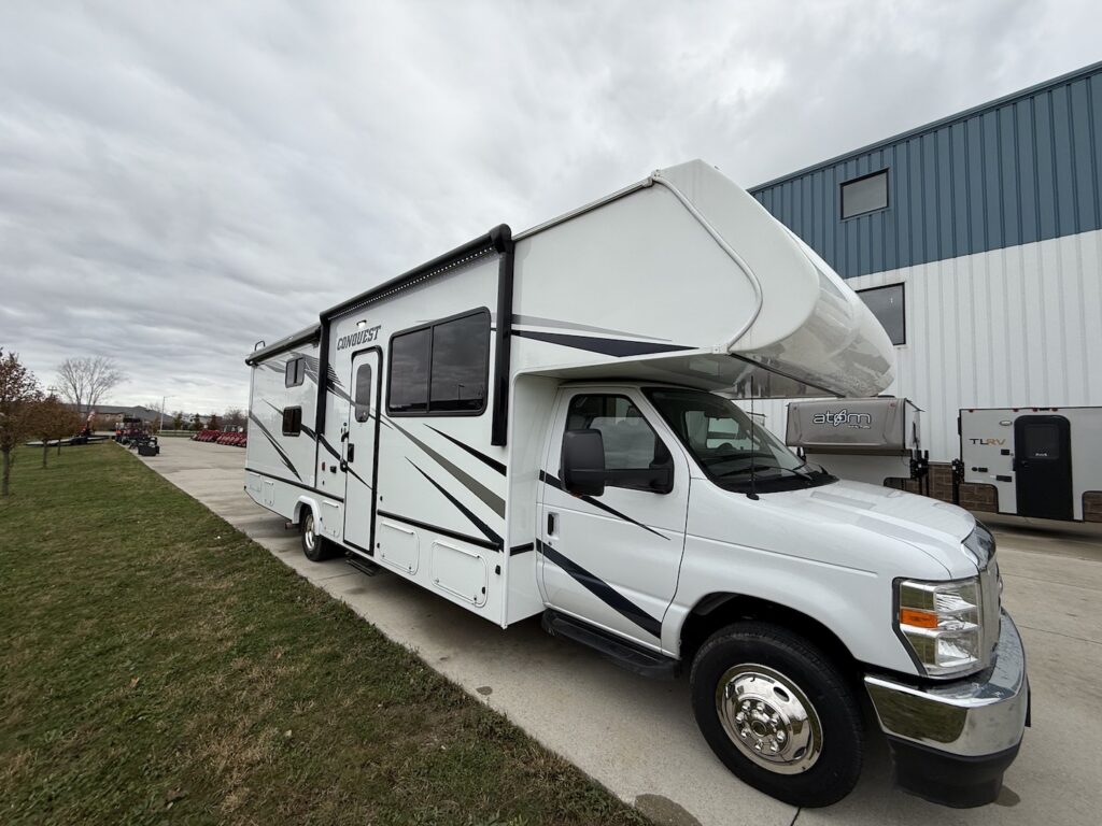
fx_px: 446
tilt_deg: +5.6
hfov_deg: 102.1
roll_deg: -1.5
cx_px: 551
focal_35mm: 14
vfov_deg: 85.7
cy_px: 413
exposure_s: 1/365
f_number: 2.2
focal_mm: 2.22
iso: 50
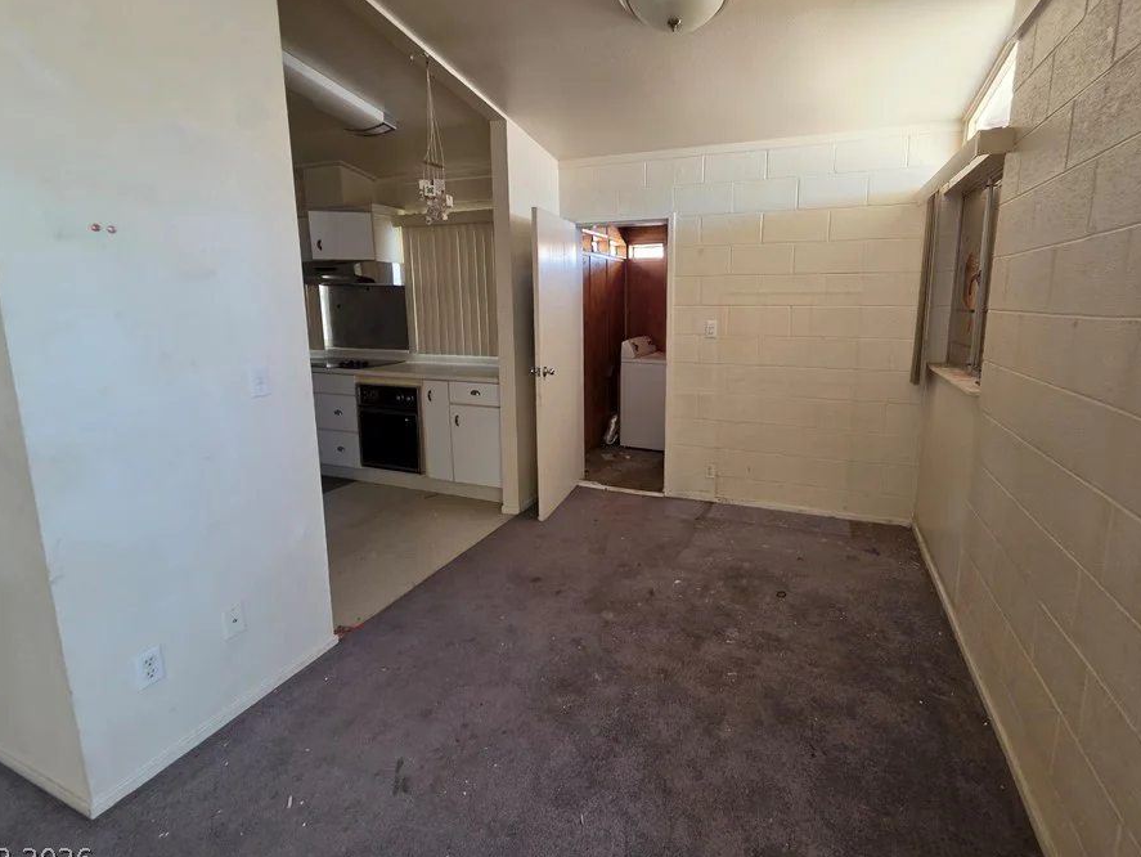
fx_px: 495
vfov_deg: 81.5
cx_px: 611
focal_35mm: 15
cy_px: 386
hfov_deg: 98.0
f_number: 1.9
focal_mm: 2.2
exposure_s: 1/60
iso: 160
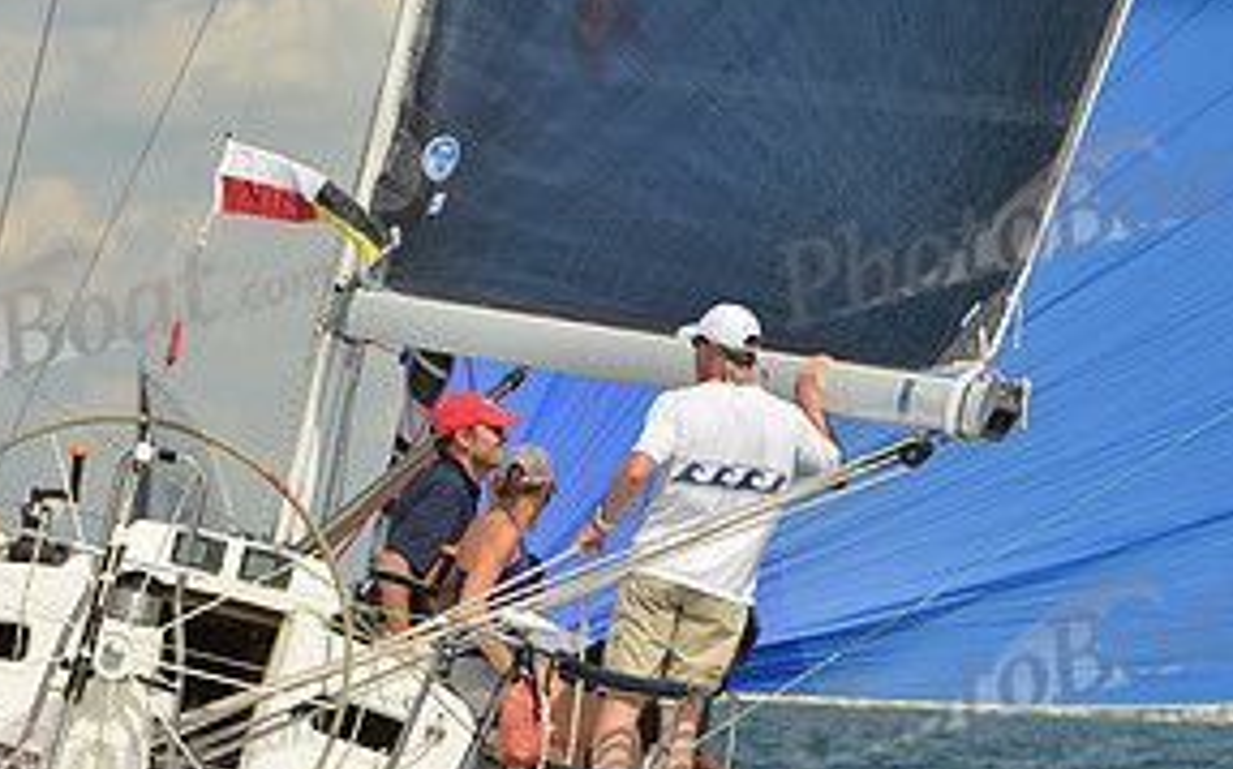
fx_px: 11754
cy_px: 500
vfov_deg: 3.7
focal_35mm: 350
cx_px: 559
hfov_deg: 6.0
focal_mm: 170
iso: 320
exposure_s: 1/1250
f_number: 9
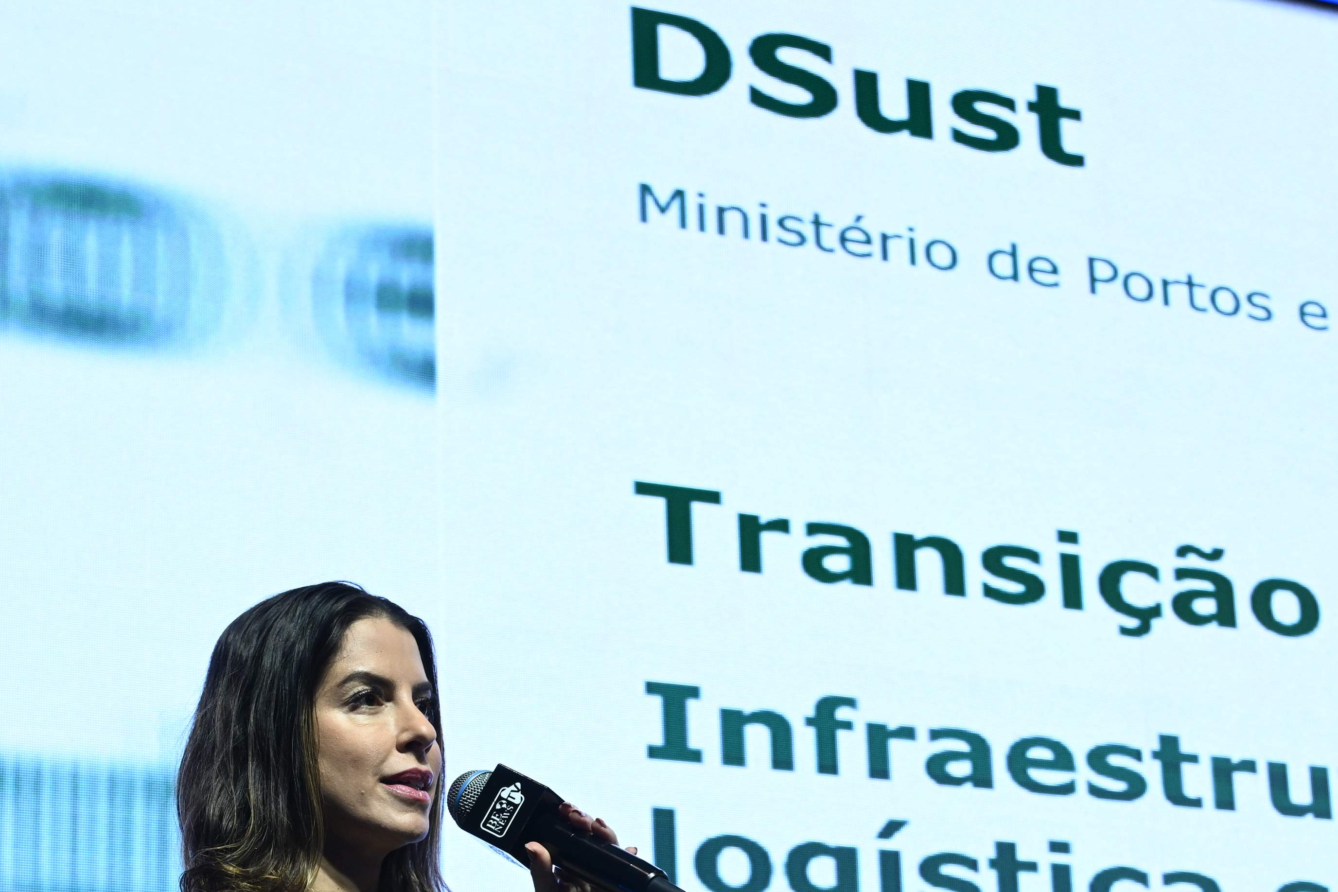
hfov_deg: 25.0
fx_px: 3010
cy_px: 984
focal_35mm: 81
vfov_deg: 16.4
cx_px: 801
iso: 800
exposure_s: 1/80
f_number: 5.6
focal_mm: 36
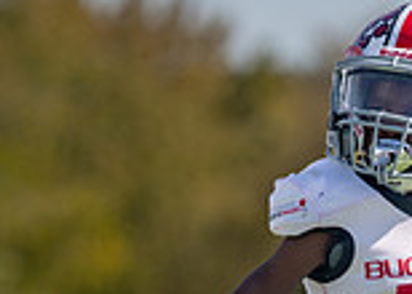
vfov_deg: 1.3
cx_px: 518
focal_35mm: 1073
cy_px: 428
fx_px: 12555
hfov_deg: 1.9
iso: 125
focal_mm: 230
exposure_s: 1/2500
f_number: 4
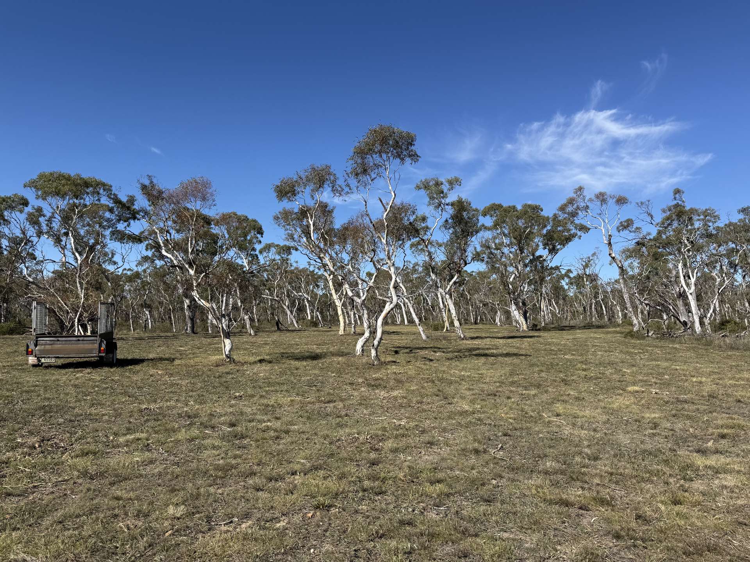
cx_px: 375
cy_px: 281
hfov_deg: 71.6
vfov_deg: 56.8
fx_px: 520
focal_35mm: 24
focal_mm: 6.76
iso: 80
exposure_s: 1/4673
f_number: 1.78
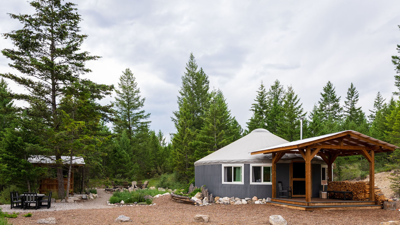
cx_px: 199
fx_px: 307
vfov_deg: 40.0
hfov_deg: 66.2
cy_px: 140
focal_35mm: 29
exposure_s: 1/250
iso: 250
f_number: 4
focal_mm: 26
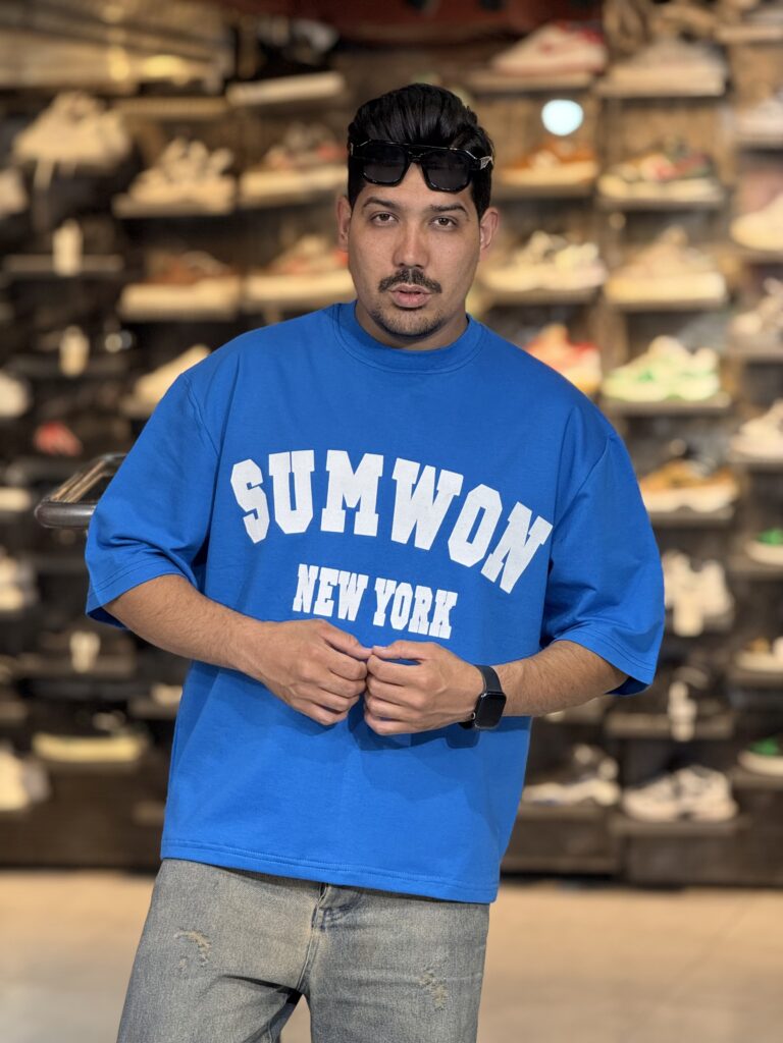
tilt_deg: -3.1
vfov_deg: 16.4
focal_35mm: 120
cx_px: 392
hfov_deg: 12.3
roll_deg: +1.3
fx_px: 3619
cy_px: 522
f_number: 2.8
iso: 200
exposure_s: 1/100
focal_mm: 15.66
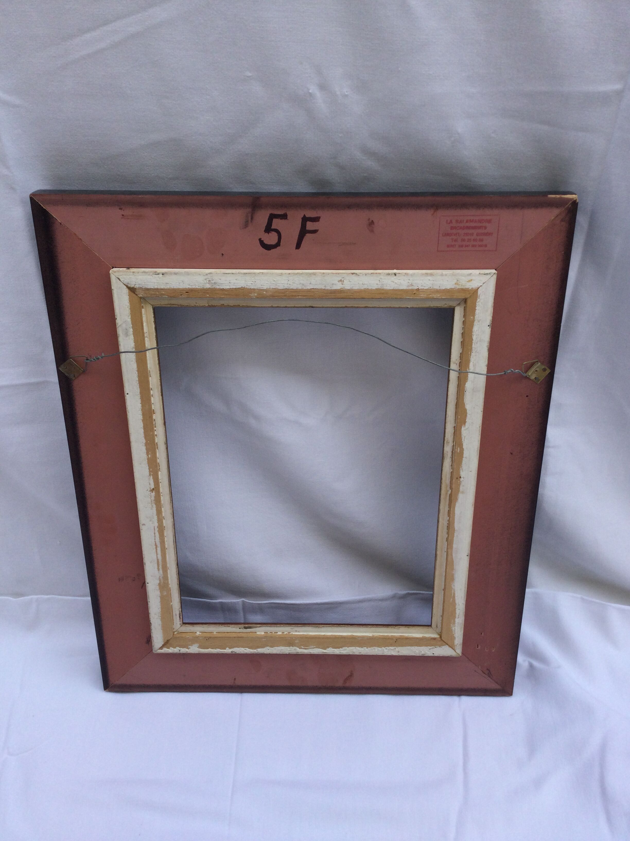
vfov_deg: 58.4
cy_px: 420
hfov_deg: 45.4
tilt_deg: -39.7
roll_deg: +0.7
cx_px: 315
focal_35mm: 31
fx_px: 752
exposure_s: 1/566
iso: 25
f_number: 2.4
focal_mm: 3.3
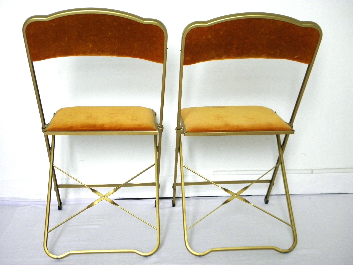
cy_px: 132
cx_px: 176
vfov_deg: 35.1
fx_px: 418
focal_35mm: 41
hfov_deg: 45.8
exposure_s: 1/8
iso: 200
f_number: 3.8
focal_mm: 7.5
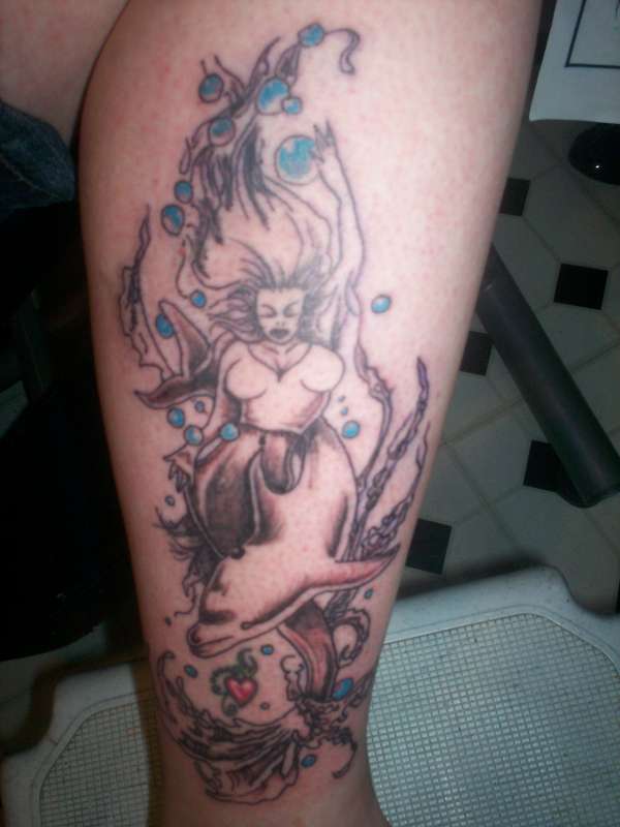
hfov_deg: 39.7
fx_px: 860
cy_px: 414
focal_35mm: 36
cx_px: 310
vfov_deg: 51.4
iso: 140
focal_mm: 6
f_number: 4.5
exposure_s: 1/60
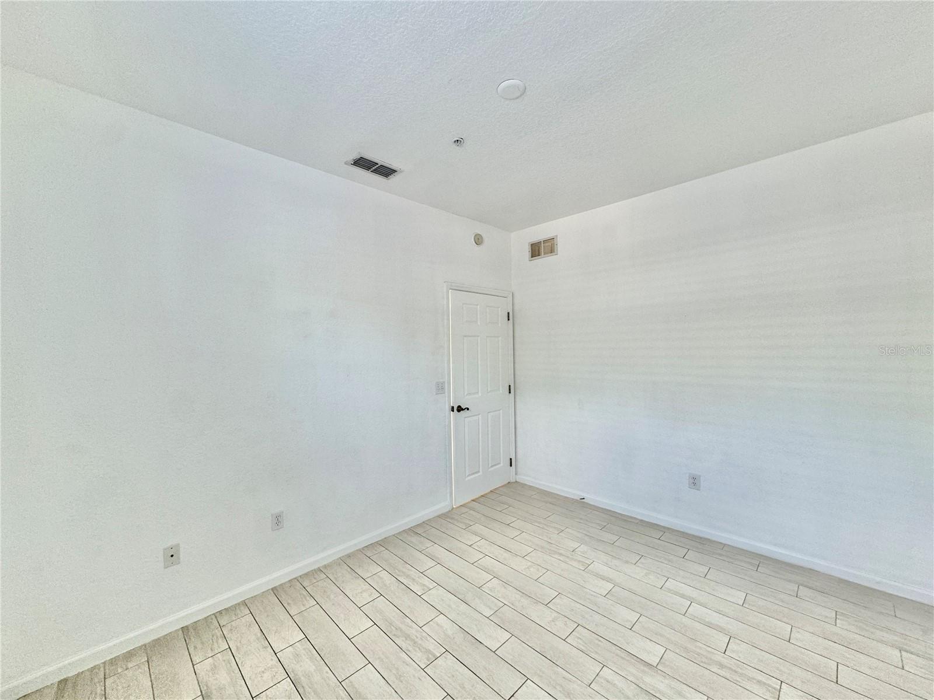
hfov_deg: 102.1
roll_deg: +0.7
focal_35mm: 14
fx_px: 378
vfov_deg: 85.7
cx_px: 467
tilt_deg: -1.1
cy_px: 350
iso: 125
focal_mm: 2.22
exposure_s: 1/99
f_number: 2.2
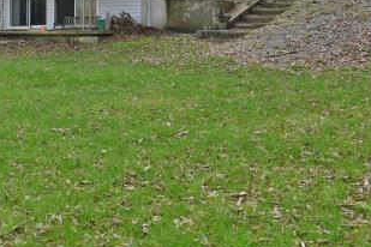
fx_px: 701
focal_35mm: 68
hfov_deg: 28.1
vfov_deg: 19.7
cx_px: 14
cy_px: 37
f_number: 6.3
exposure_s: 1/320
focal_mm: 14
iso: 100
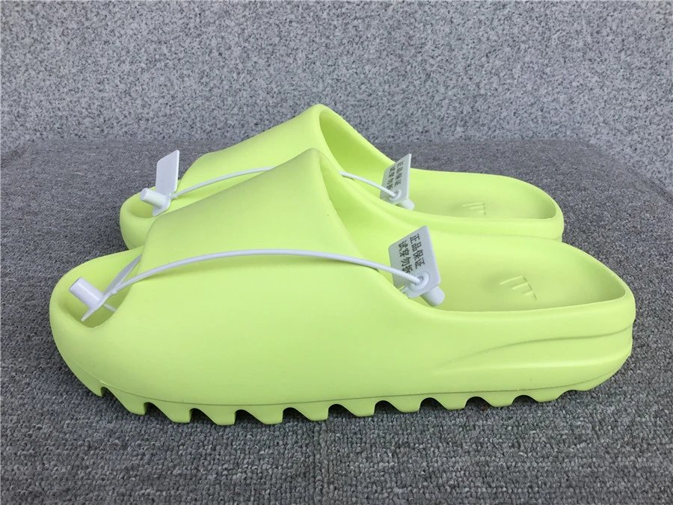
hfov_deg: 58.4
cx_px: 336
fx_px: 603
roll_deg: -0.1
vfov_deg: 45.4
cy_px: 252
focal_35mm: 31
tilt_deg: -25.6
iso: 25
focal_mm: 3.3
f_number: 2.4
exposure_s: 1/679
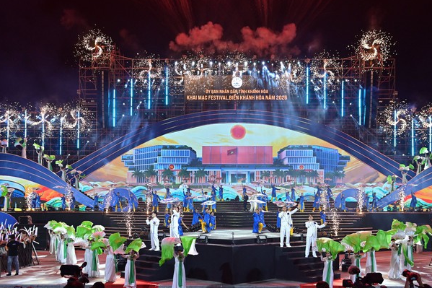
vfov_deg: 34.1
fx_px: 468
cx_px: 224
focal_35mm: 39
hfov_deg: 49.6
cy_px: 121
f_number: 4
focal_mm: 32
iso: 1250
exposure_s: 1/500
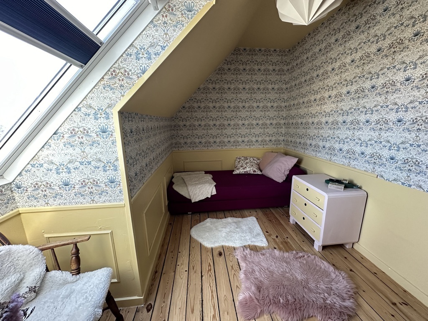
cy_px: 160
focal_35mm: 14
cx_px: 214
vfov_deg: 85.7
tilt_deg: -12.7
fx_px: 173
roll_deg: +0.5
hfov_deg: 102.1
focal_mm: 2.22
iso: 250
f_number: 2.2
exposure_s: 1/99
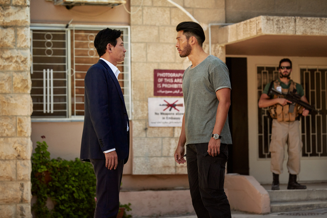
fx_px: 981
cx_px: 164
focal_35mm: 108
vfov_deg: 12.7
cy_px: 109
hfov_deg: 18.9
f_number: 4
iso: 500
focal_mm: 108
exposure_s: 1/800
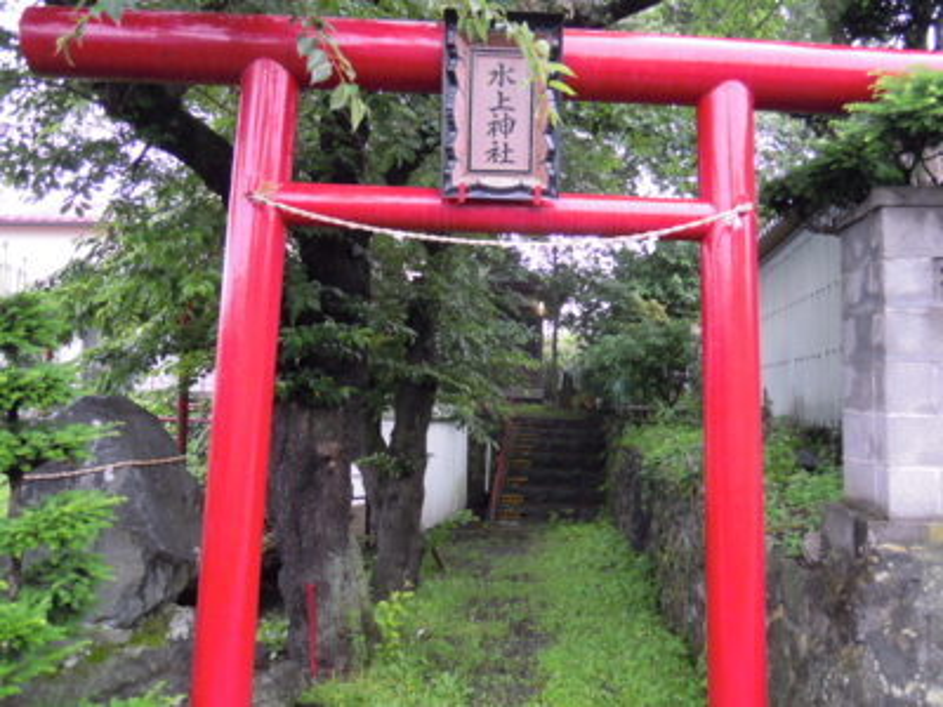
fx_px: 763
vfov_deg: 49.7
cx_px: 472
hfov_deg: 63.4
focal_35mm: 28
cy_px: 354
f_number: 2.7
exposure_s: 1/20
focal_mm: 5
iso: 400
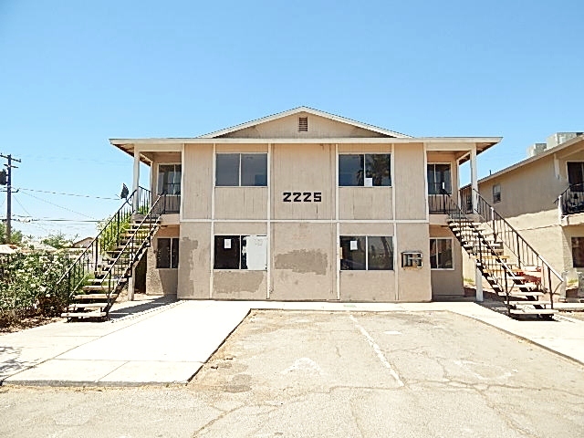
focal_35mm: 23
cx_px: 292
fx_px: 388
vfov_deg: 58.9
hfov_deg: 73.9
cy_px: 219
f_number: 3
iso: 125
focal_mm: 4
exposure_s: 1/1250
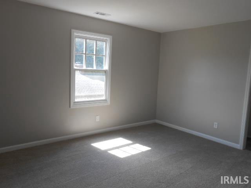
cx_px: 126
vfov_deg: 53.1
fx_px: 189
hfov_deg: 67.3
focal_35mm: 26
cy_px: 94
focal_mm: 4.6
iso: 80
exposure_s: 1/60
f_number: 3.5
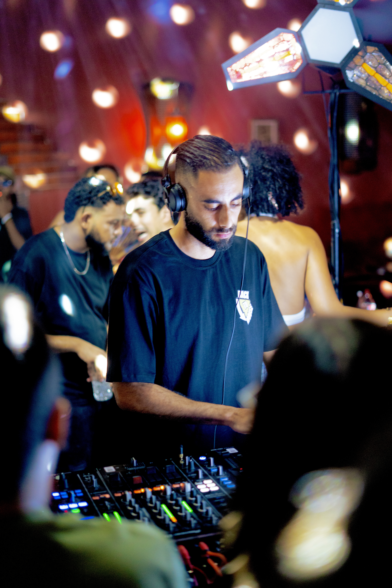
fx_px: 817
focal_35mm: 50
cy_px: 294
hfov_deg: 27.0
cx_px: 196
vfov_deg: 39.6
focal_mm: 50
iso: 2500
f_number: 1.8
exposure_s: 1/100
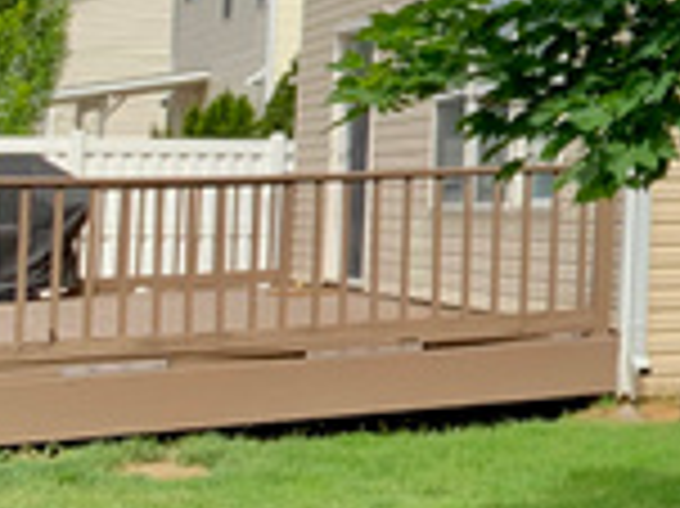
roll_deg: +0.3
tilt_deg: +8.1
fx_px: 2159
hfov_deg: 15.1
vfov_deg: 13.1
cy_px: -90
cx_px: 1279
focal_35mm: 110
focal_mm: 4.25
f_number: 1.8
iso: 25
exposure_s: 1/1332
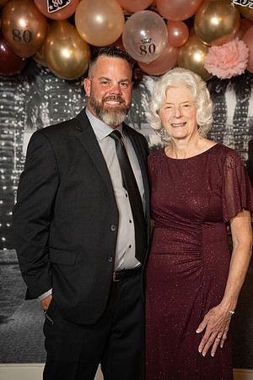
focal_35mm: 58
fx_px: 613
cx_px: 126
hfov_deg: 23.3
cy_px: 190
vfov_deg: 34.4
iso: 1000
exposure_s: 1/160
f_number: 2.8
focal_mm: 58.2
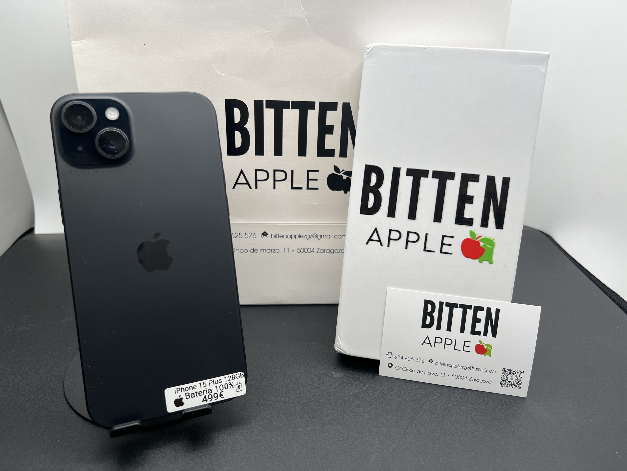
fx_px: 471
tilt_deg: -28.1
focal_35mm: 26
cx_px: 314
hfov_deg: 67.3
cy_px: 236
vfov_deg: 53.1
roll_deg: -1.5
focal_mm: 5.7
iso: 50
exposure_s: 1/456
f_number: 1.5
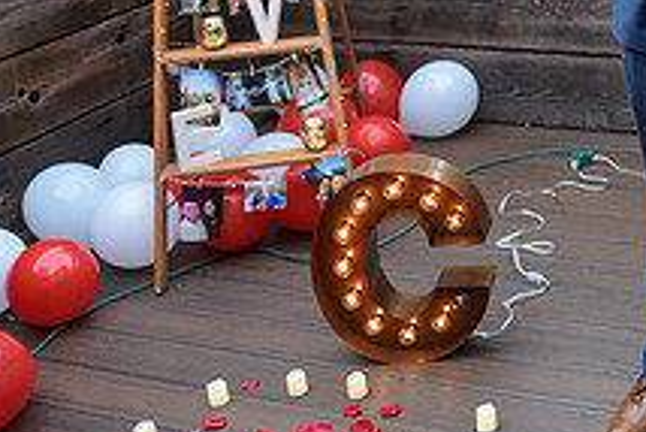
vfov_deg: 20.0
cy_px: -50
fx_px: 1167
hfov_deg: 27.9
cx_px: 728
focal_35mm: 65
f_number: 3.2
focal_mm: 24
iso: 1000
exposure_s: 1/200
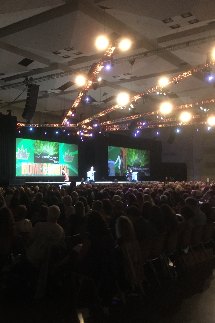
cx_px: 58
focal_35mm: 41
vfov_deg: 47.4
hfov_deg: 32.1
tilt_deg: +2.0
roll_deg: +0.6
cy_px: 163
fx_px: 367
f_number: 2.2
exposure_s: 1/24
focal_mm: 4.15
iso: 250
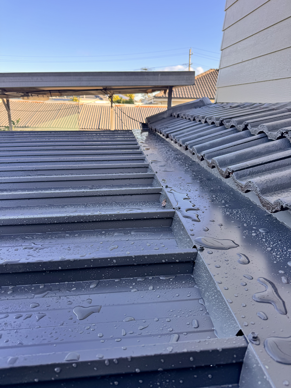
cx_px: 146
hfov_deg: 56.8
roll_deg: -2.5
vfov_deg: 71.6
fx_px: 269
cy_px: 194
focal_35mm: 24
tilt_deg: -15.8
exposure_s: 1/306
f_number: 1.78
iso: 80
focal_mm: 6.76
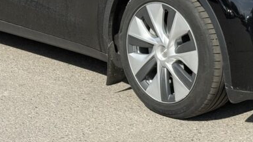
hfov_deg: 15.6
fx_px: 926
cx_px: 153
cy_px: -39
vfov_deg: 8.7
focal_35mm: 138
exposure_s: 1/4329
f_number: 1.78
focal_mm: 6.76
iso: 100
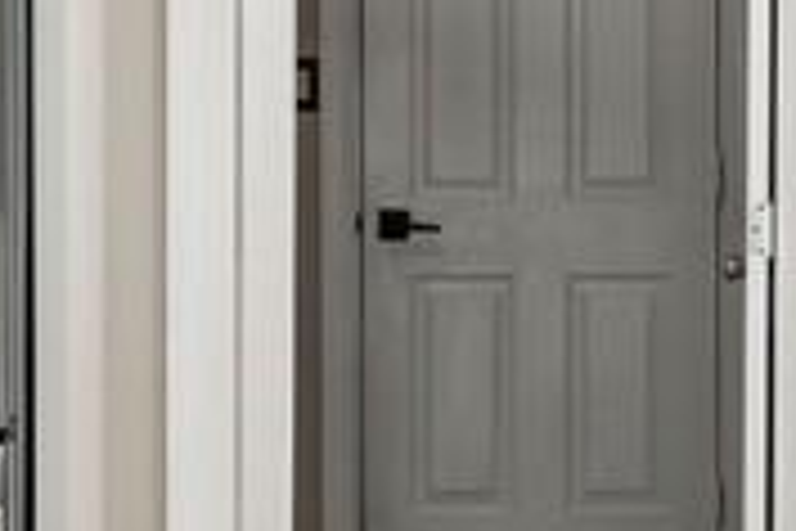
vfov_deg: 7.2
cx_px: 513
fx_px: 4223
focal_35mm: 191
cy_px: 92
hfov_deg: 10.8
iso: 250
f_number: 5.6
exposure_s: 1/100
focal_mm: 33
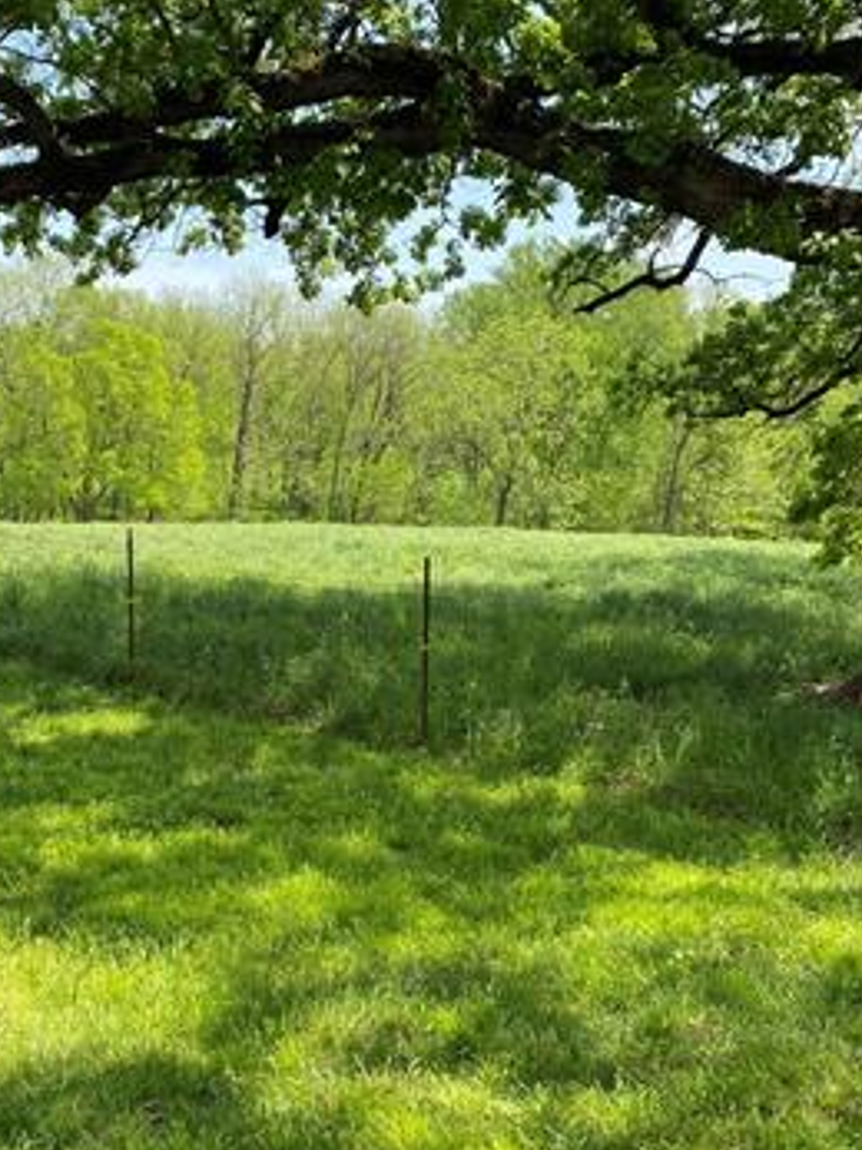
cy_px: 683
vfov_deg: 51.1
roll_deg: +0.4
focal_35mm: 36
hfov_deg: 39.1
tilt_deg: -10.3
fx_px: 1196
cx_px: 282
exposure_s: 1/706
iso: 32
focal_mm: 4.25
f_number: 1.8
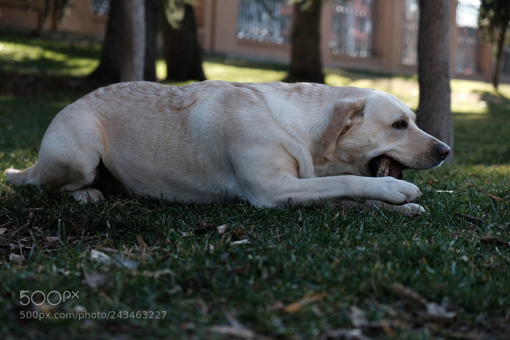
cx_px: 255
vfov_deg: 16.4
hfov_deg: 24.5
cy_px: 170
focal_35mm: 83
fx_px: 1176
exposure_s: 1/500
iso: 400
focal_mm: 55
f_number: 4
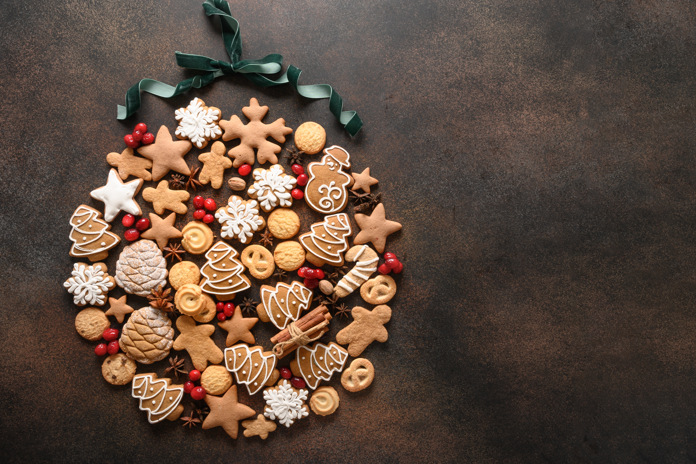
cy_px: 241
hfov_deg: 58.7
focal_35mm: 32
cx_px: 369
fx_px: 619
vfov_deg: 41.1
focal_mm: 20
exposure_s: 1/160
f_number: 11
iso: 100
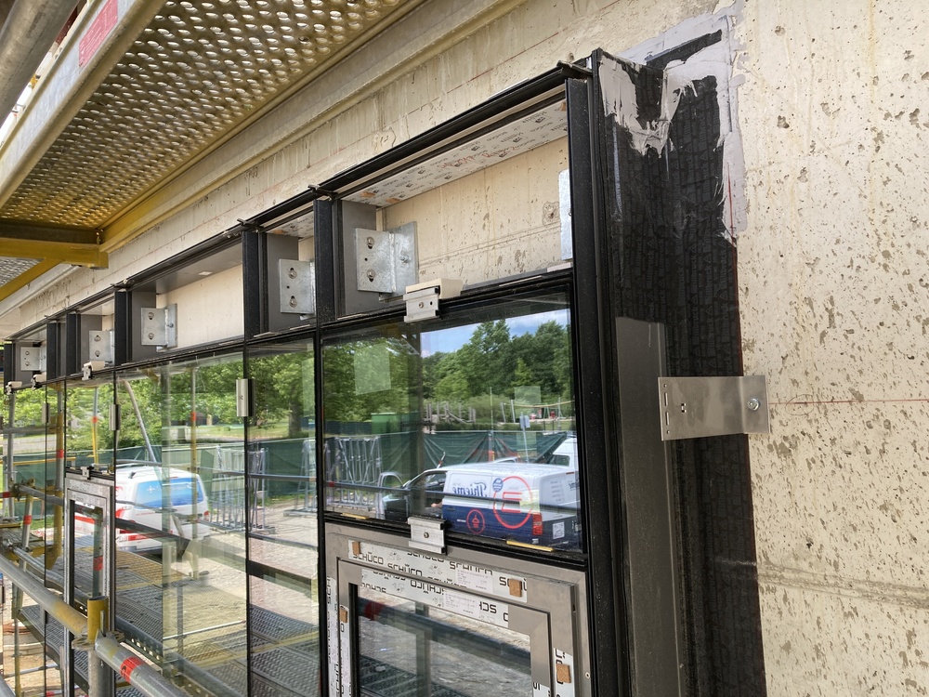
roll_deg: +1.4
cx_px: 464
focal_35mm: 28
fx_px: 751
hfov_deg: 63.4
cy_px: 348
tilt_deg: +4.4
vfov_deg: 49.7
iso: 20
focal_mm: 3.99
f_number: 1.8
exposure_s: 1/432
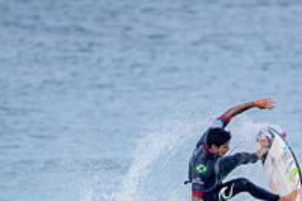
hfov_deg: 1.4
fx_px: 12179
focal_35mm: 1453
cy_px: 271
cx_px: 223
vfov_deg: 0.9
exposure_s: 1/2000
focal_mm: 500
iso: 250
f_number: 5.6
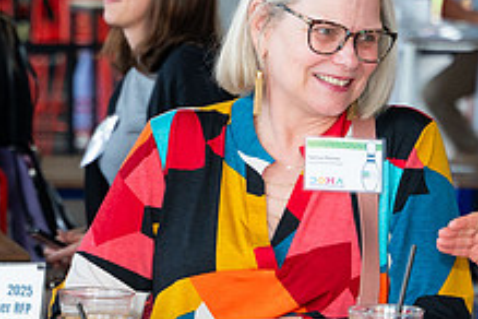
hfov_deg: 8.4
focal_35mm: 245
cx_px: 139
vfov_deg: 5.6
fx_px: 3253
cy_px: 293
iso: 1250
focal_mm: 75
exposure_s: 1/500
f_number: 3.5
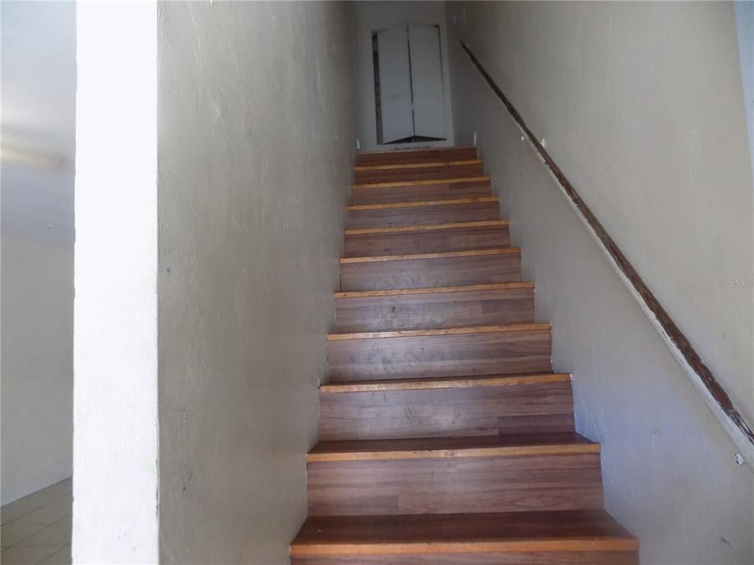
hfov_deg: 73.9
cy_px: 282
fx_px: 501
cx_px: 377
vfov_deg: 58.9
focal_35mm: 23
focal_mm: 4
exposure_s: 1/30
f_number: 3.1
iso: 320
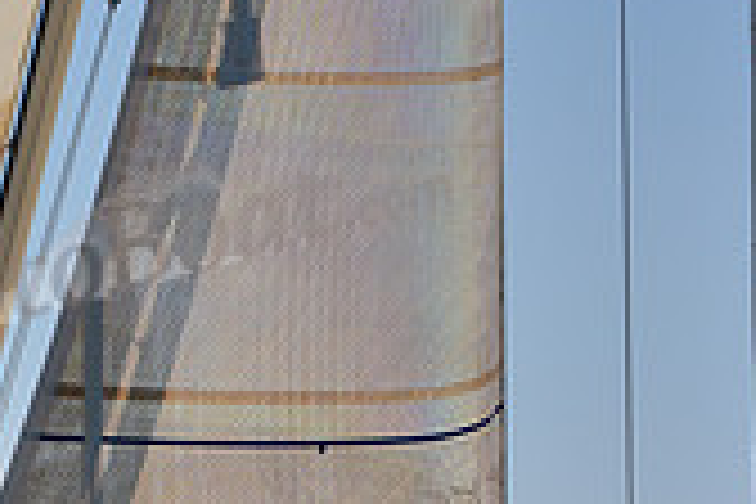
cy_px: 551
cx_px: -410
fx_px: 5082
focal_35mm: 242
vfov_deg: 5.7
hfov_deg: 8.3
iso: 250
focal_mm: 70
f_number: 5.6
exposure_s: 1/1000
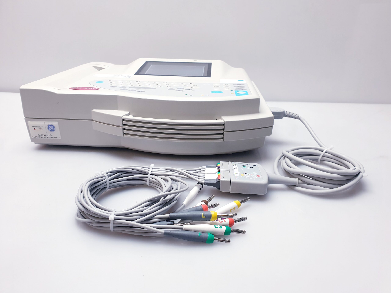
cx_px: 196
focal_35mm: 26
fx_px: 294
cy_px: 146
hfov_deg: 67.3
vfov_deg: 53.1
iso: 80
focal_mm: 4.3
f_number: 2.4
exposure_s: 1/100
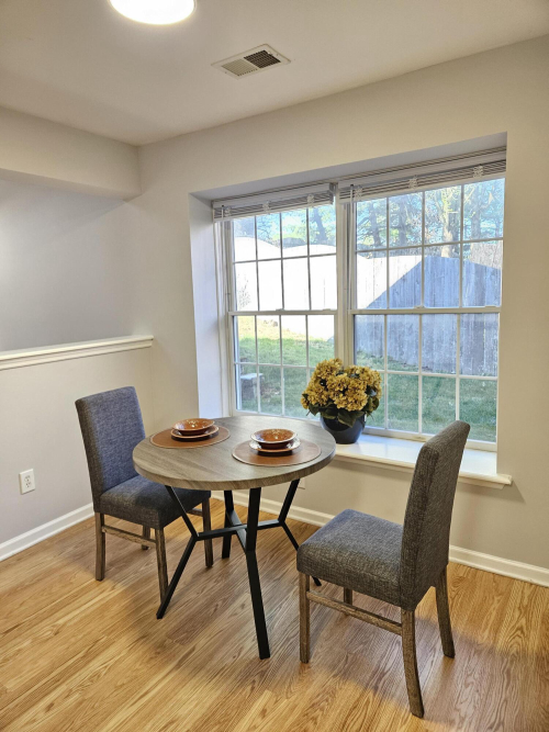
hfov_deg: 58.9
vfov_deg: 73.9
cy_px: 366
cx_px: 274
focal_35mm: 23
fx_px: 487
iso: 250
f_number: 1.8
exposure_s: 1/120
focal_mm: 5.4
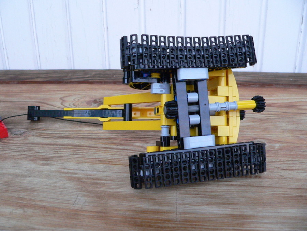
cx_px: 154
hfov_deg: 51.4
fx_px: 319
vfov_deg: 39.7
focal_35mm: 36
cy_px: 116
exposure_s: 1/100
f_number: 2.8
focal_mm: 6
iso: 400
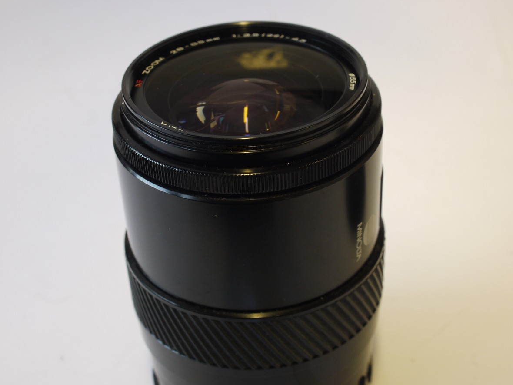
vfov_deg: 24.0
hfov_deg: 31.7
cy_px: 191
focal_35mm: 61
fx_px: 904
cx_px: 254
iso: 400
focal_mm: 30
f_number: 8
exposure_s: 1/25
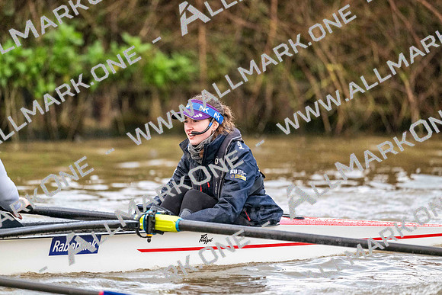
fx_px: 4912
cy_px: 148
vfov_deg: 3.4
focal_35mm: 400
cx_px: 221
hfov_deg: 5.2
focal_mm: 400
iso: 7200
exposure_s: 1/1600
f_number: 4.5
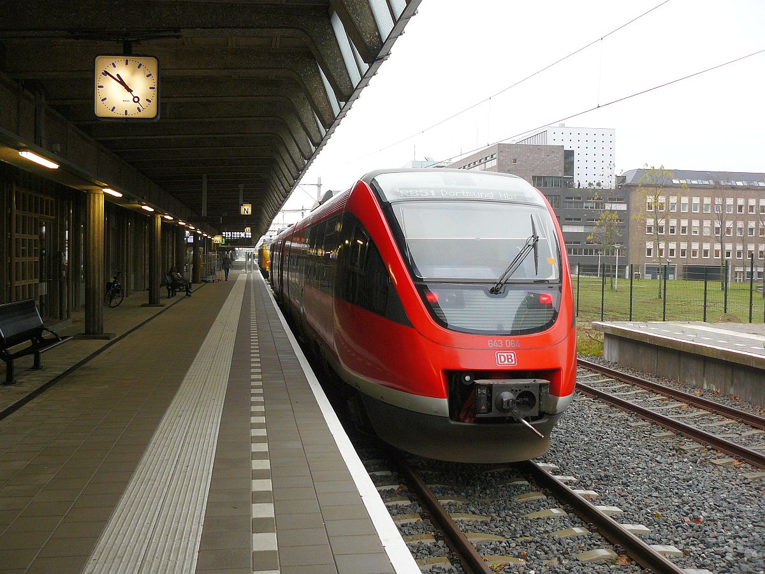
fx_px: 796
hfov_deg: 51.4
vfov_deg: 39.7
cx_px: 382
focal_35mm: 36
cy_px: 287
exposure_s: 1/60
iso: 100
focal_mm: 6
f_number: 2.8
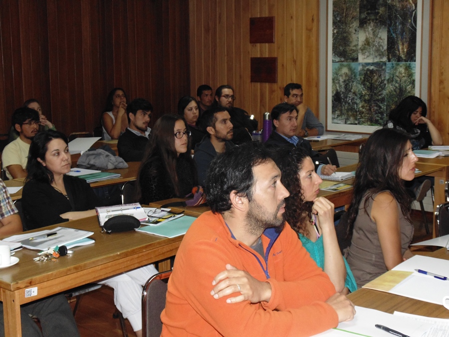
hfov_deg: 36.2
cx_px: 224
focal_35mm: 53
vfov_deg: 27.5
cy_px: 168
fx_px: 687
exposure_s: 1/60
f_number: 3.9
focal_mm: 9.5
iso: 400
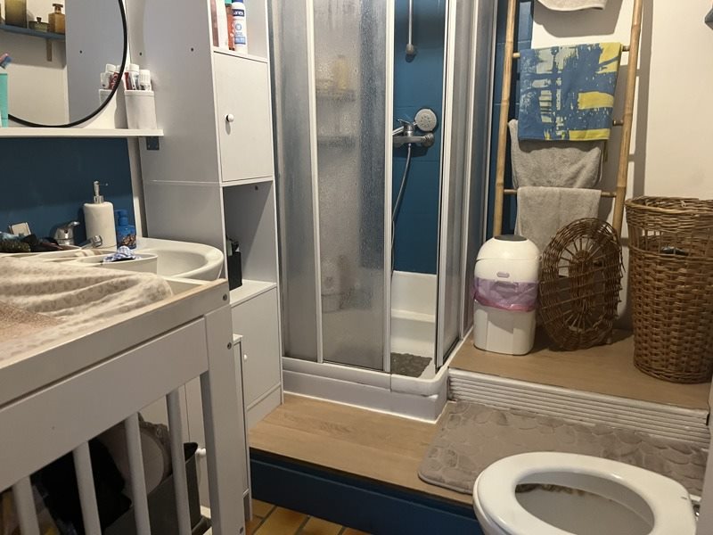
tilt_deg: -11.9
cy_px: 268
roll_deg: -0.7
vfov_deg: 53.1
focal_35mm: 26
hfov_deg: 67.3
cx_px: 356
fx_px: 536
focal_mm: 5.1
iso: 500
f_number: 1.6
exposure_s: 1/33
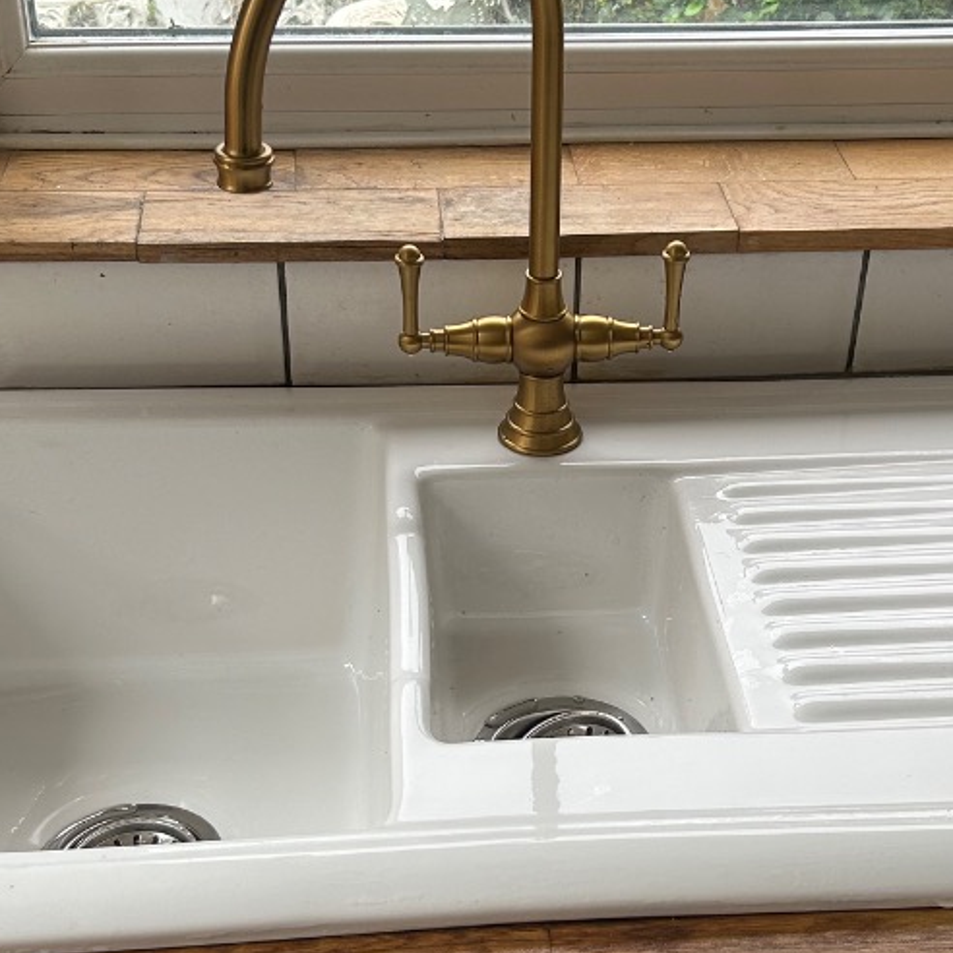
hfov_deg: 30.5
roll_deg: -1.5
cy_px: 577
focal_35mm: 56
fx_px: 1744
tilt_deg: -33.9
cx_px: 573
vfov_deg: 30.5
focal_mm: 5.7
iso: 64
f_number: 1.5
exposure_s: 1/121
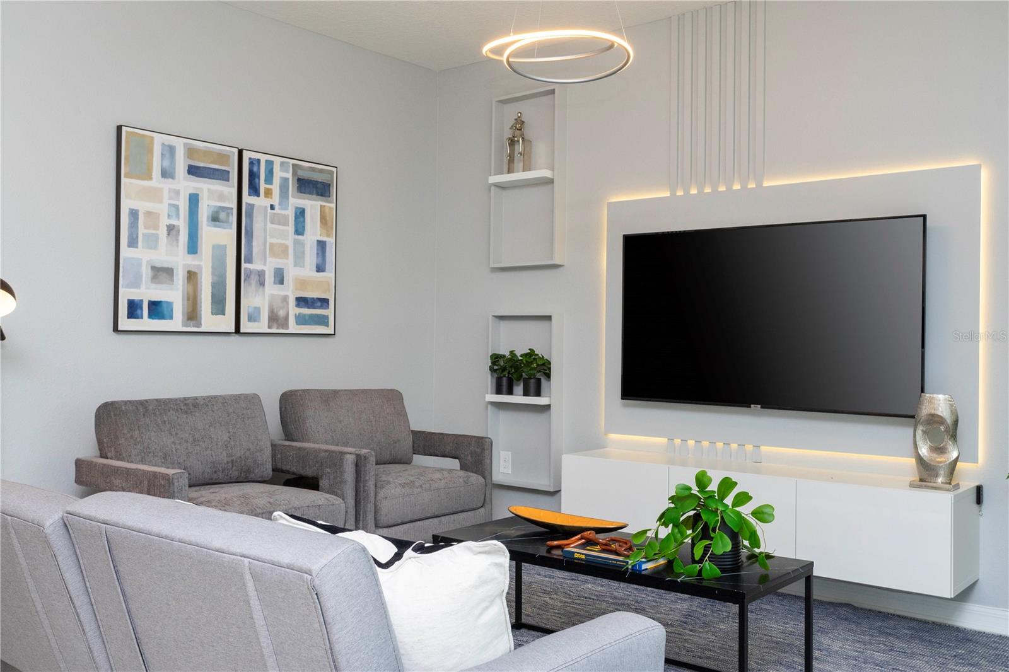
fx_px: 953
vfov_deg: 38.9
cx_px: 504
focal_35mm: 34
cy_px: 336
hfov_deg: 55.8
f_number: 10
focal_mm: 34
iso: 1000
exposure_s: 1/100
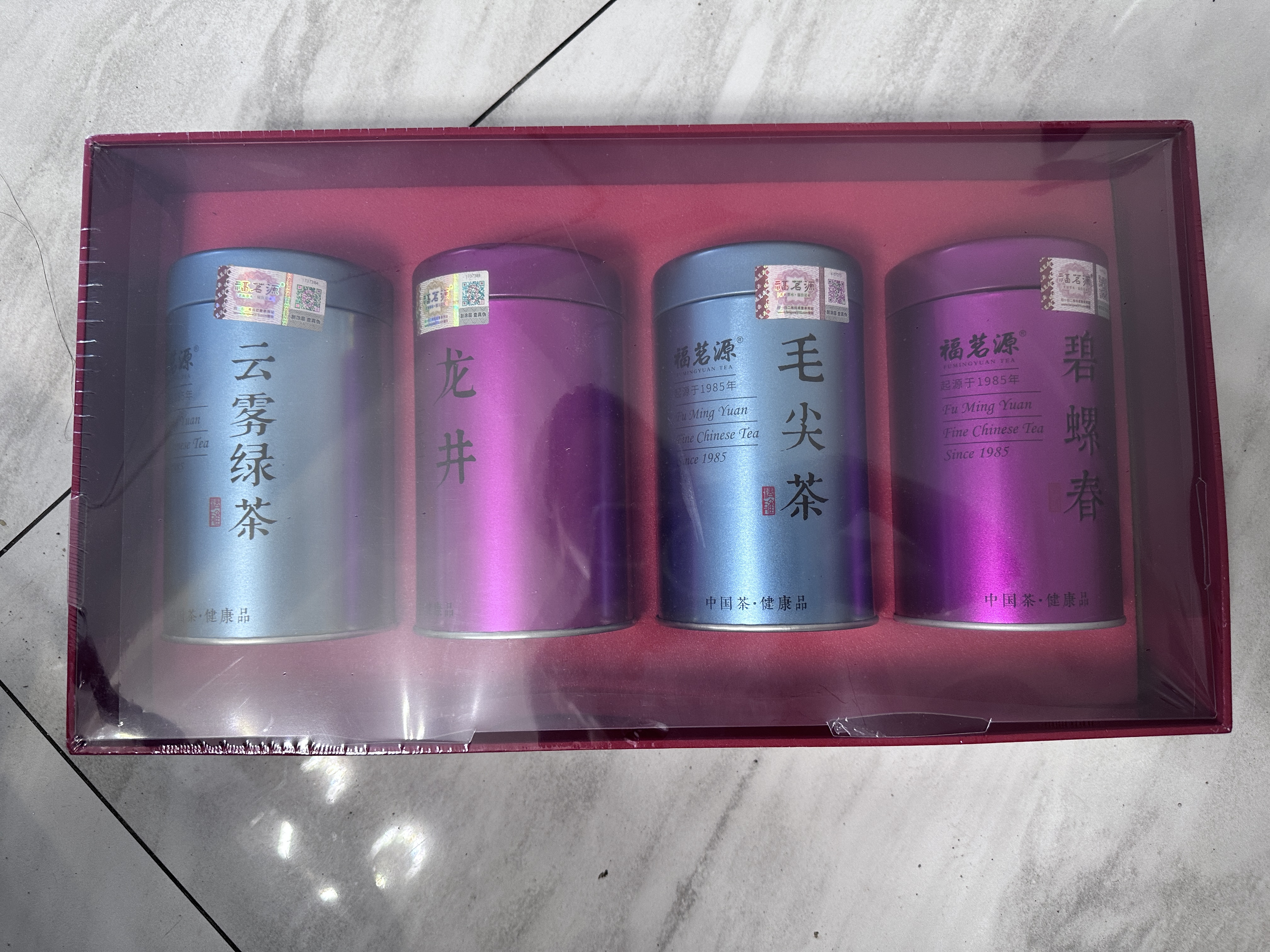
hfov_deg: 71.6
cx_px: 635
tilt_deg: -84.8
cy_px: 476
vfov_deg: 56.8
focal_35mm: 24
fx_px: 881
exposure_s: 1/50
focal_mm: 6.86
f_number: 1.78
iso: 160
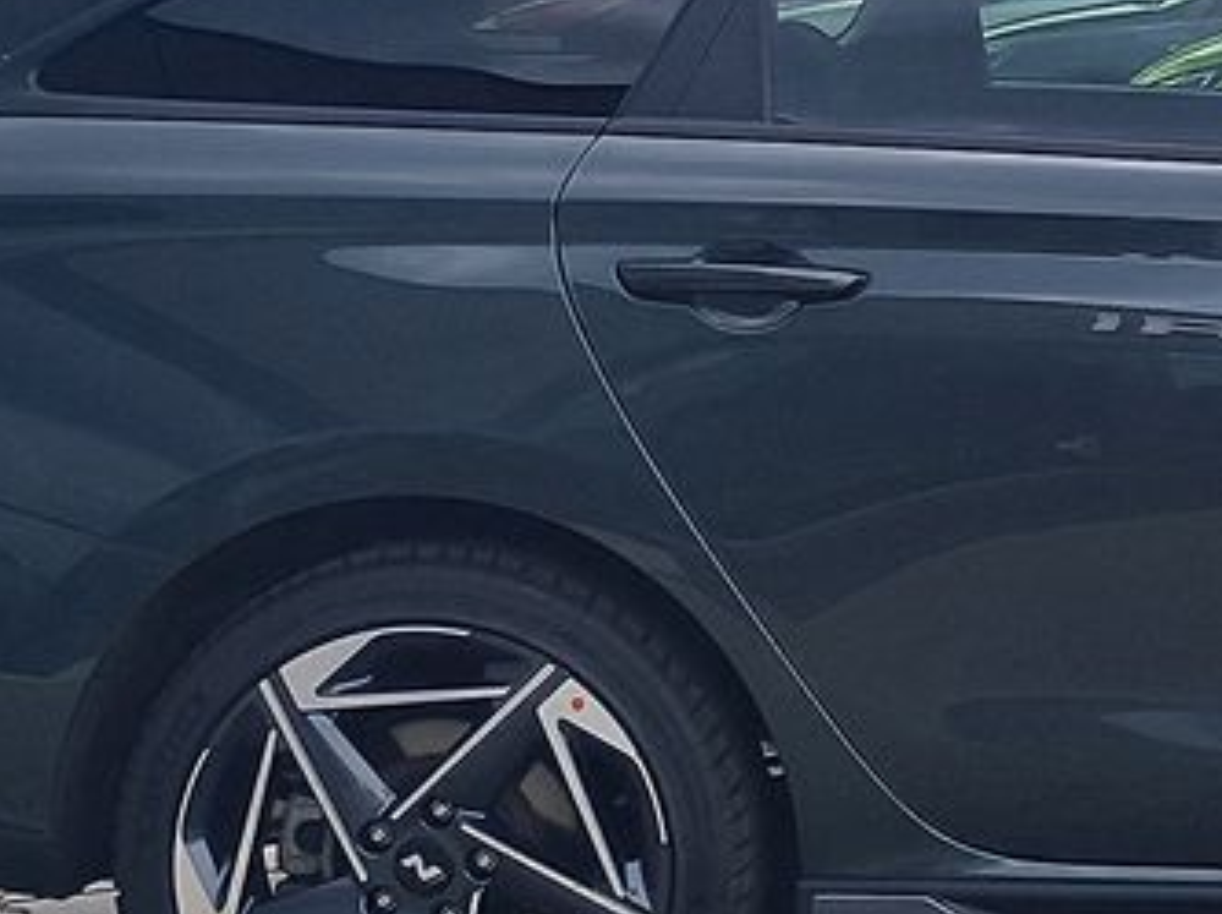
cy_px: 308
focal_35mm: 83
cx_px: 1629
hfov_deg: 21.2
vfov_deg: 17.7
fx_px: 2927
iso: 50
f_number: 1.69
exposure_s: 1/810
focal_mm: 7.01
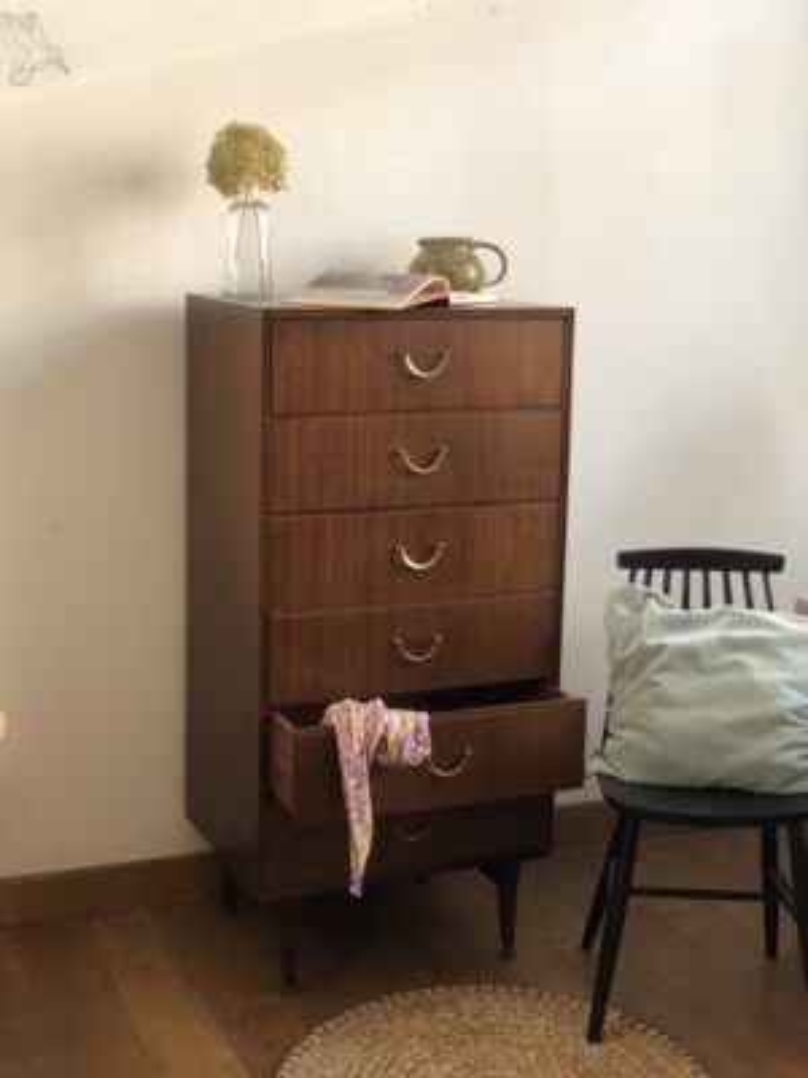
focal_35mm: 52
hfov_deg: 28.0
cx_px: 404
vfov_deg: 36.8
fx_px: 1618
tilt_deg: -11.0
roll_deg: -1.5
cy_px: 539
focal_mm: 6
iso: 100
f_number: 2.4
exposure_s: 1/30
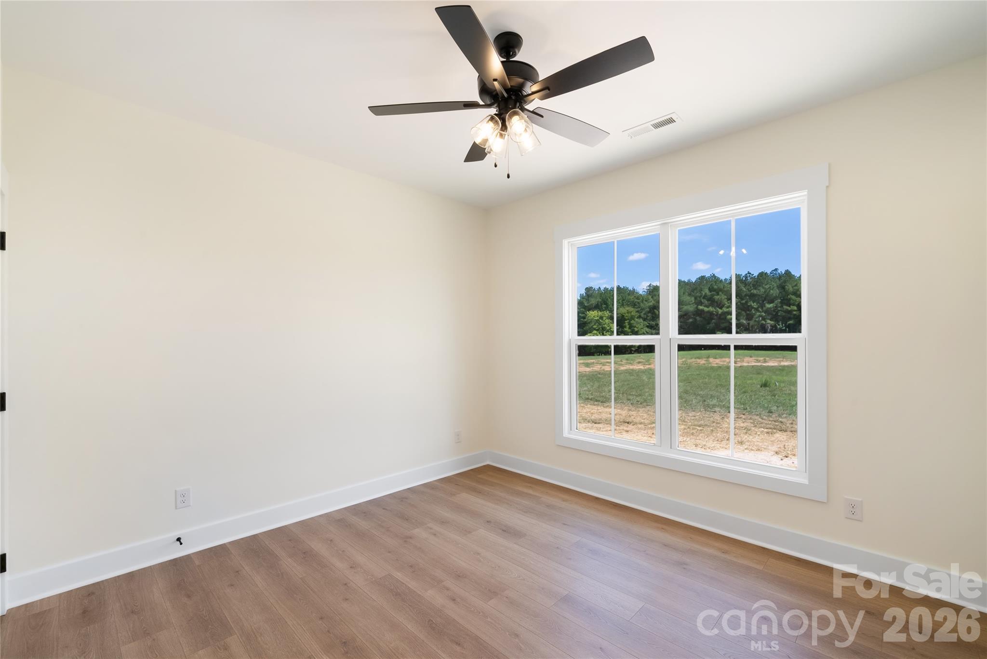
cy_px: 330
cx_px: 494
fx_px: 384
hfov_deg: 104.2
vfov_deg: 81.3
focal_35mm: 14
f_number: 11
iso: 100
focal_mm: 14
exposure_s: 1/8
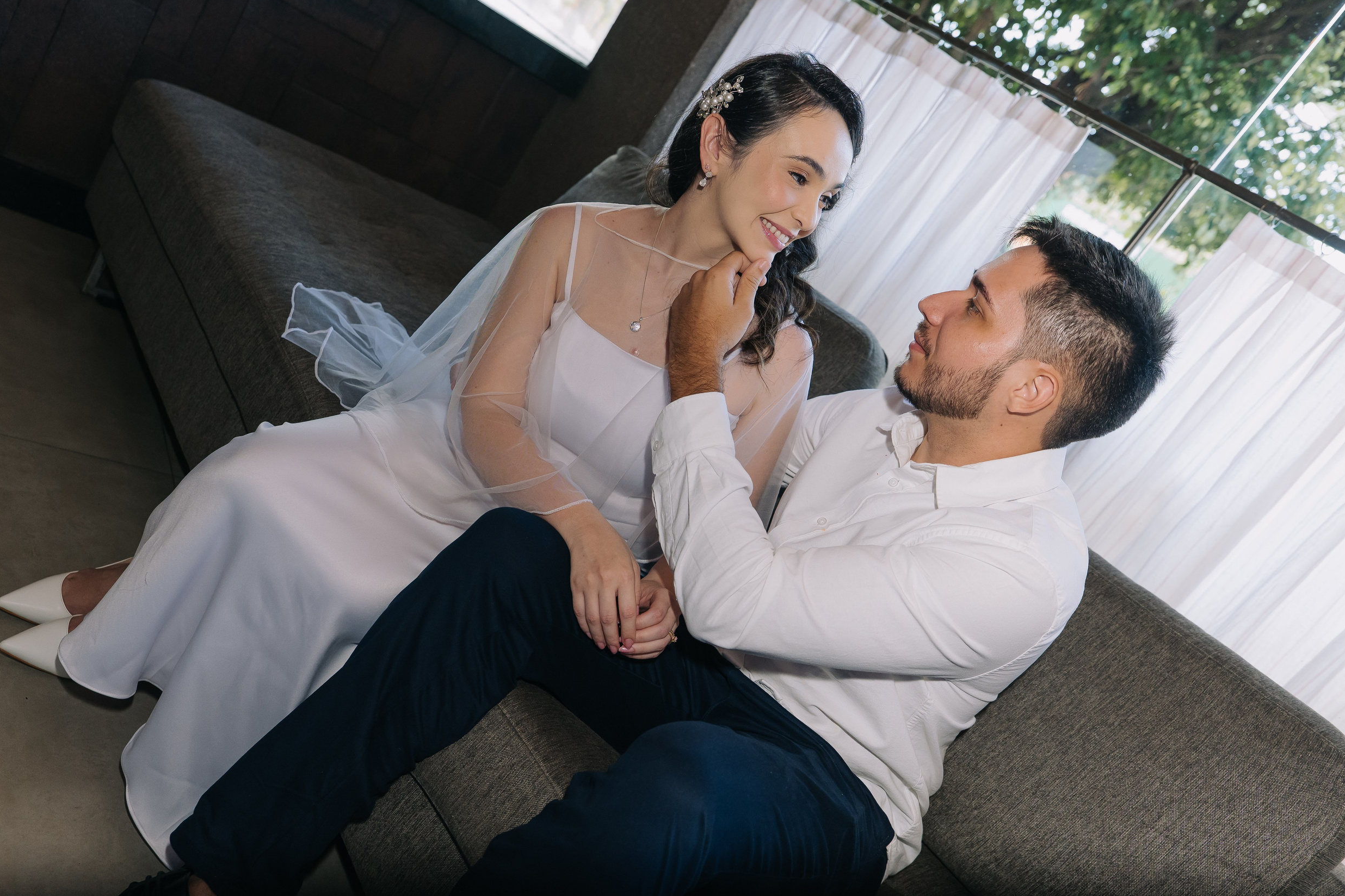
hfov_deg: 63.7
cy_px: 457
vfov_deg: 45.0
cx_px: 669
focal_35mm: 29
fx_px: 1083
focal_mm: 27
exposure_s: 1/250
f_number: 3.5
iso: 1600
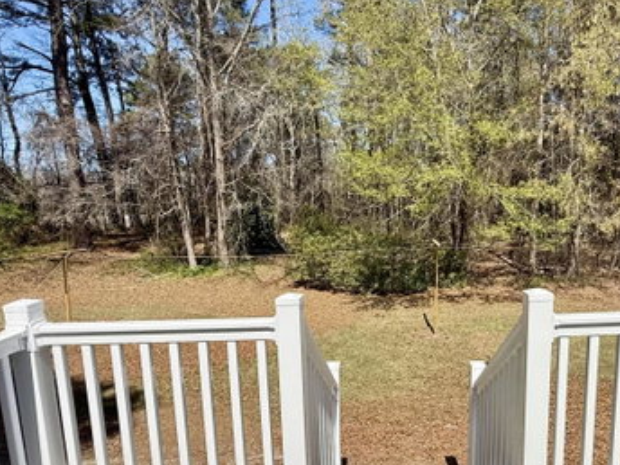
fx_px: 466
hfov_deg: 66.5
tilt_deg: -8.4
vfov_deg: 52.8
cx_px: 379
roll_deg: +0.9
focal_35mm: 26
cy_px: 272
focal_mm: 2.22
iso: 50
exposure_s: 1/2237
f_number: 2.2
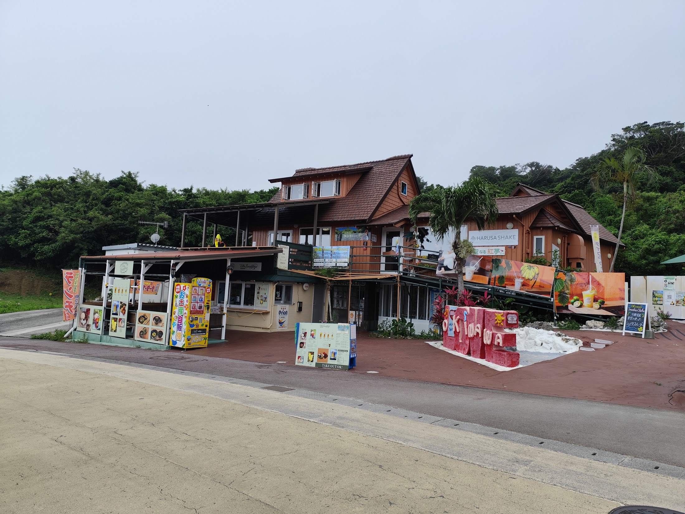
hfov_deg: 73.9
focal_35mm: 23
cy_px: 257
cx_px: 342
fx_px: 455
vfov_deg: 58.9
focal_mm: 6.14
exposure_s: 1/260
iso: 50
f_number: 1.65
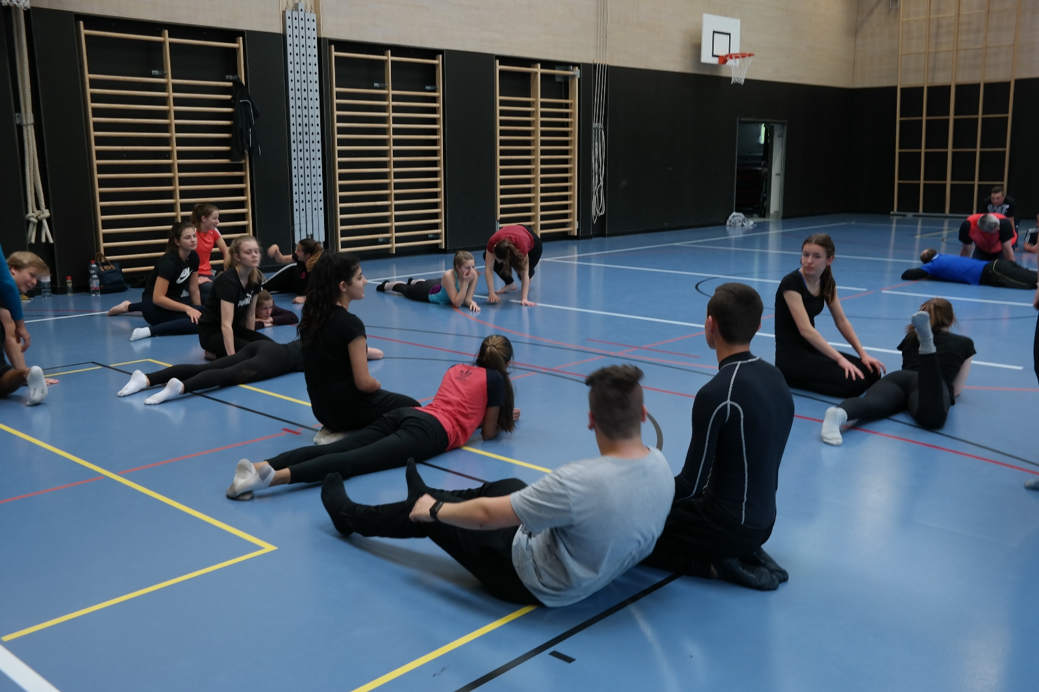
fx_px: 952
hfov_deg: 57.2
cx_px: 520
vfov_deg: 40.0
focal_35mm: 33
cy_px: 346
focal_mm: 22
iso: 400
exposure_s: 1/40
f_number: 6.3
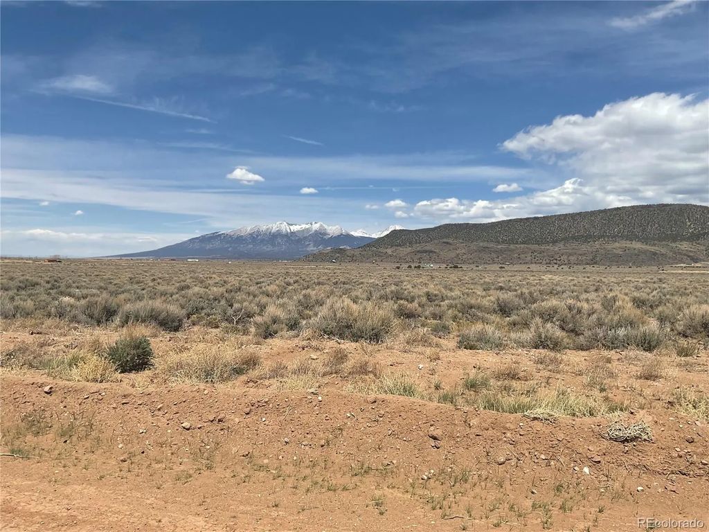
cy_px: 266
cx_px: 354
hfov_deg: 61.7
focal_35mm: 29
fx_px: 594
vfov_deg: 48.2
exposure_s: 1/3788
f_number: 1.8
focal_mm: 3
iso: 16
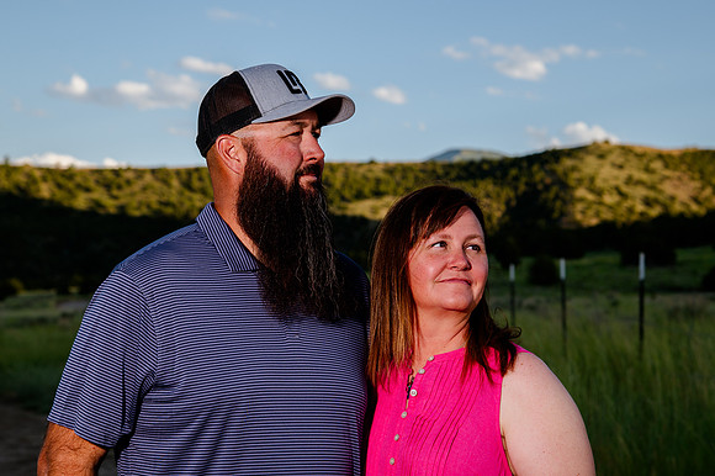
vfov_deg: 14.5
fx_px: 1870
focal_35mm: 94
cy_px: 247
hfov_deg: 21.6
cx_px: 358
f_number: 6.3
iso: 160
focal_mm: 78
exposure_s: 1/320
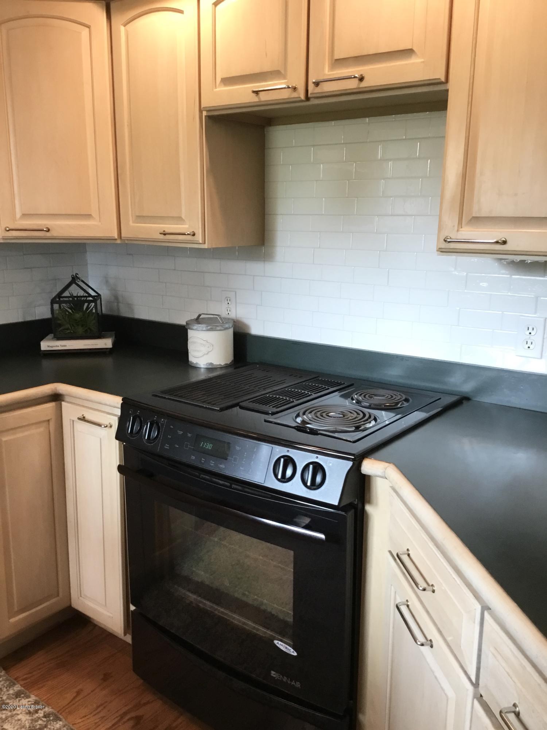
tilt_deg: -14.3
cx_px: 274
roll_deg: +0.1
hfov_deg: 45.4
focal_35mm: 31
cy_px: 365
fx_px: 653
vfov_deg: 58.4
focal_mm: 3.3
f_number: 2.4
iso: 100
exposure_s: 1/30
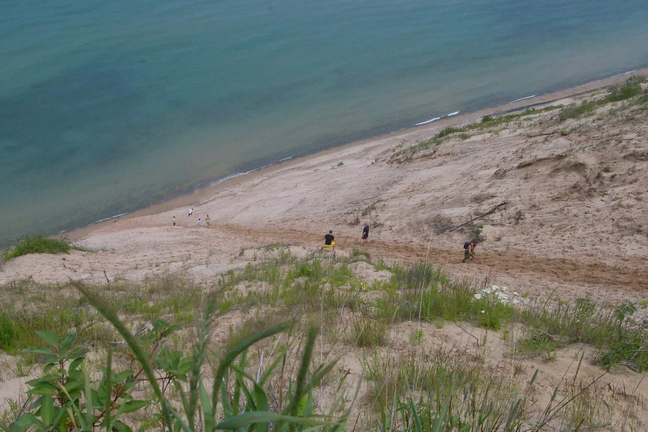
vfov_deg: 36.9
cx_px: 324
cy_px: 216
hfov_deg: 53.1
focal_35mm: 36
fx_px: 648
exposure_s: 1/1000
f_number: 9.5
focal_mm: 24
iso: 400
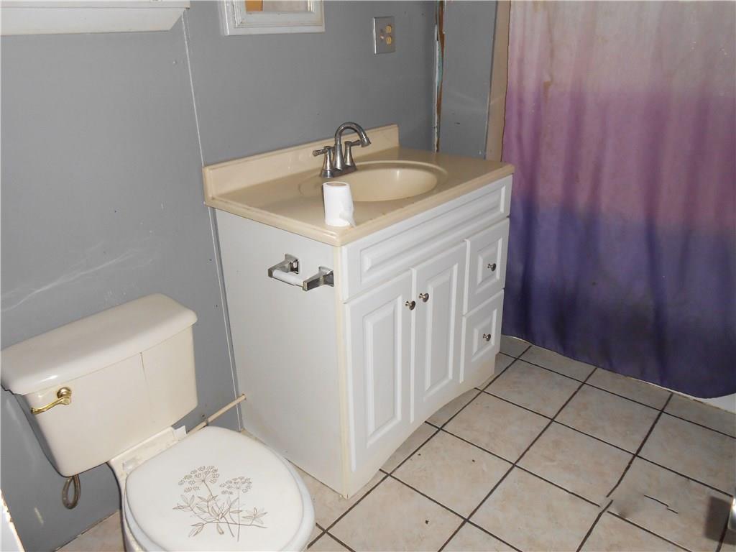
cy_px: 276
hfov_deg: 67.3
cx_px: 368
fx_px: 553
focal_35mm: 26
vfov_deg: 53.1
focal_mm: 4.6
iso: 200
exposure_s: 1/25
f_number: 3.5
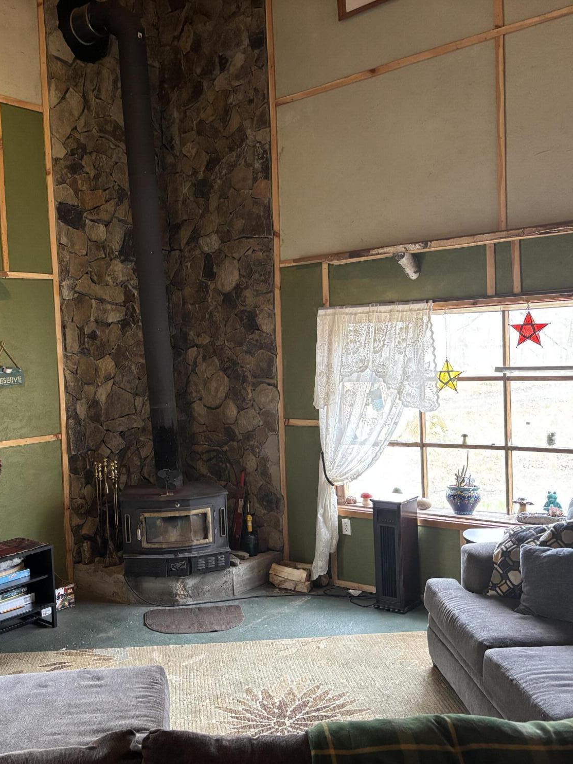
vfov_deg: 52.6
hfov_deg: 40.0
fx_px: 773
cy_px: 385
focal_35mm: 35
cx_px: 174
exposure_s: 1/60
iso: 400
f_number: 1.6
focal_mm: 5.96
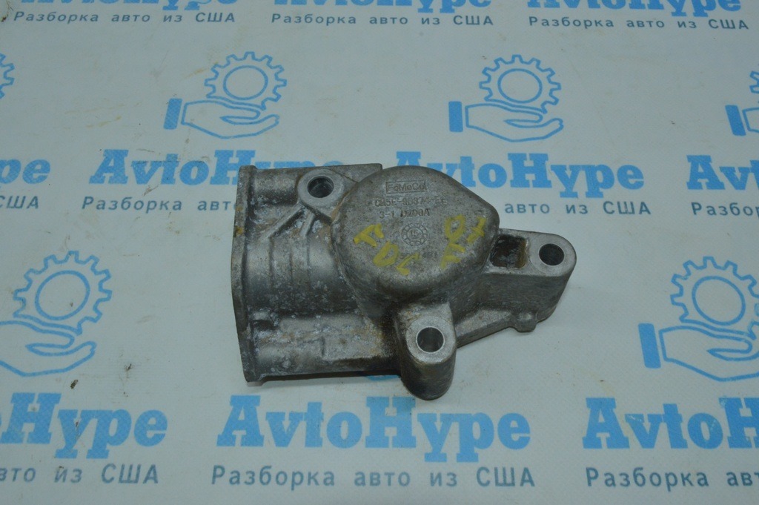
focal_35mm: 30
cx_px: 380
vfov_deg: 43.5
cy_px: 252
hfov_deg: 62.0
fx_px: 632
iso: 1600
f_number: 22
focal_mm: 20
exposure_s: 1/30
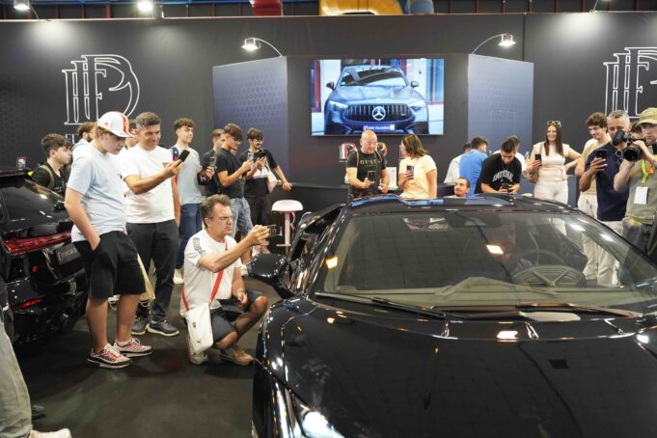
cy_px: 219
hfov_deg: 51.9
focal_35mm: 37
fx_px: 675
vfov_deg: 35.9
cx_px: 328
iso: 2000
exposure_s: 1/160
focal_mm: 37
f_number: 4
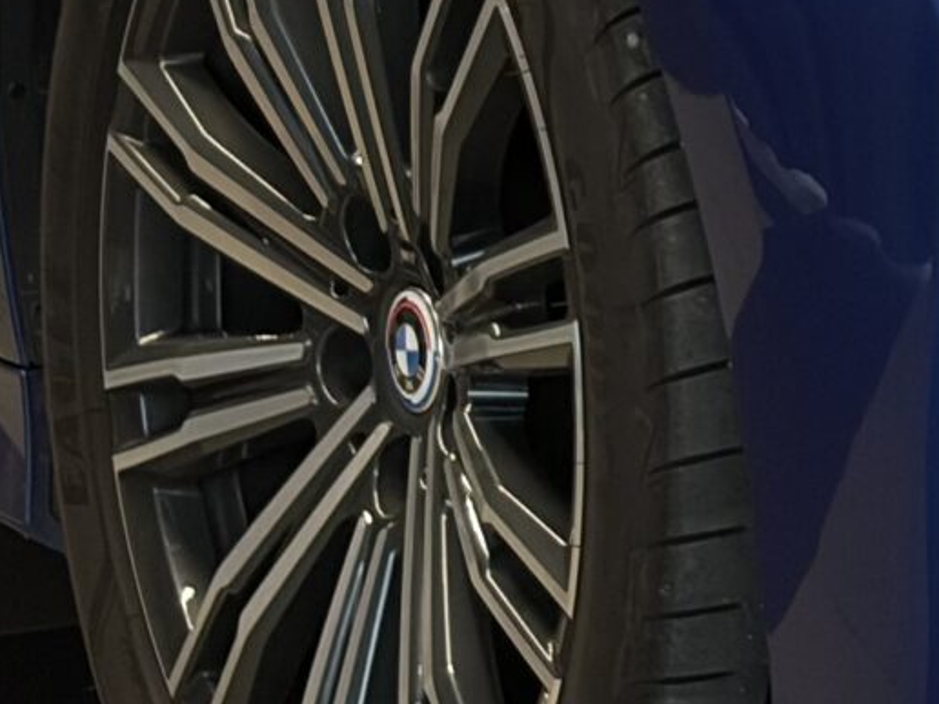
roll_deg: +0.6
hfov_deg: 7.5
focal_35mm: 258
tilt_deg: -4.6
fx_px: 6999
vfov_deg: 5.7
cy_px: -429
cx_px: 1683
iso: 100
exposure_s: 1/100
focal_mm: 5.96
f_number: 1.6
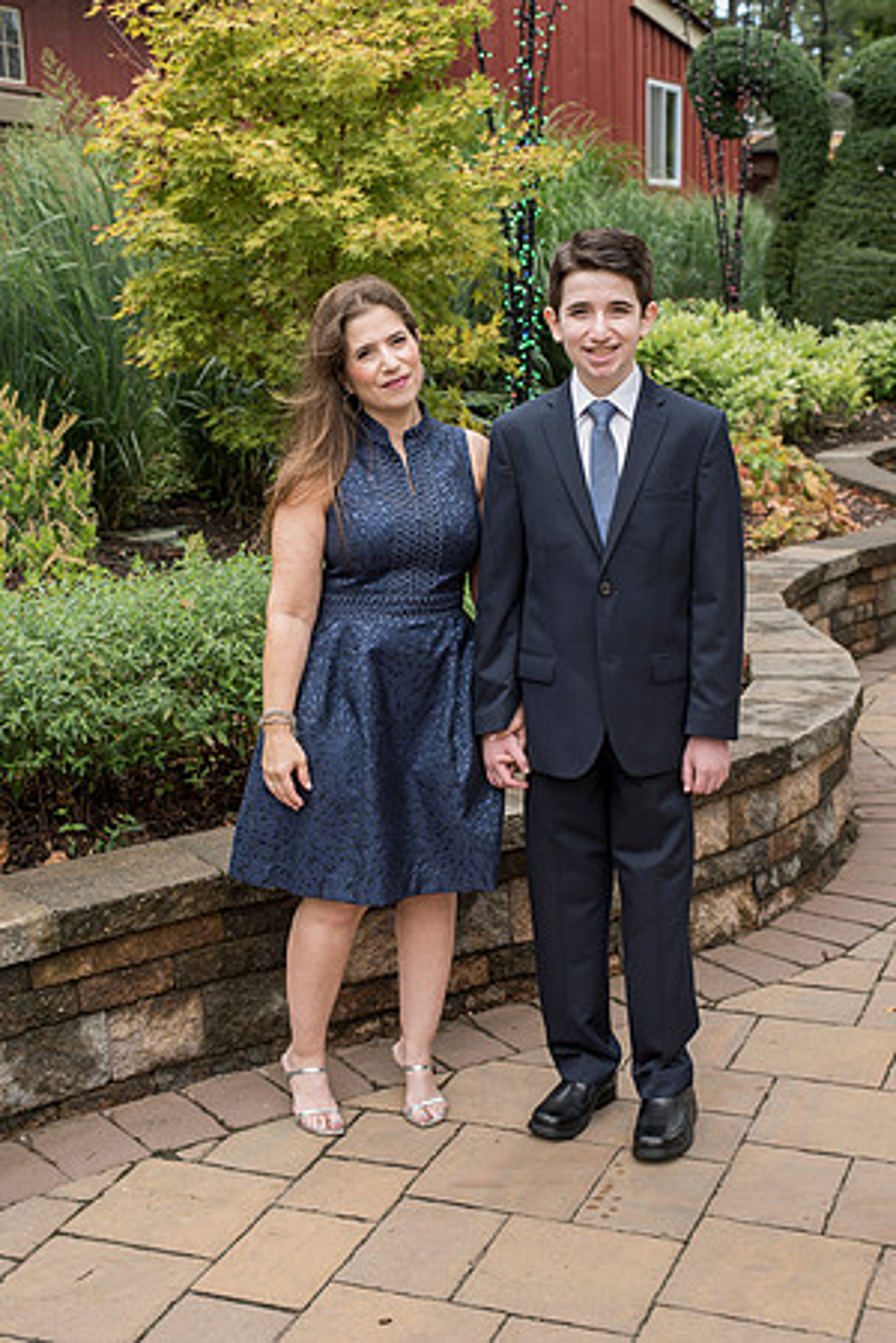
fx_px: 1867
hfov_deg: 27.0
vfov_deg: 39.6
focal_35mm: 50
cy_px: 672
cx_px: 448
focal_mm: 50
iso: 200
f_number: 5.6
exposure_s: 1/125
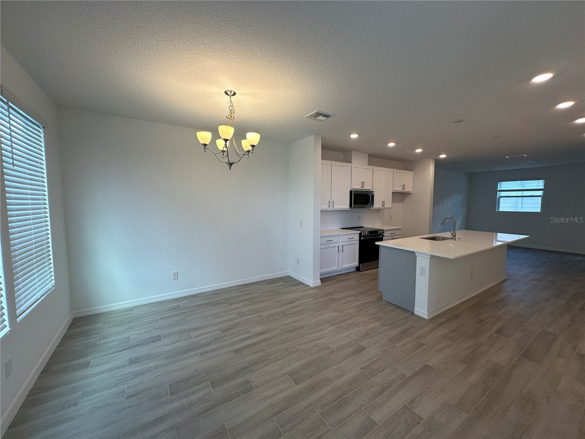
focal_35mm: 14
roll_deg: -0.2
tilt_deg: -3.0
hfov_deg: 102.1
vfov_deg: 85.7
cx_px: 292
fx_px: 237
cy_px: 220
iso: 80
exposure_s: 1/120
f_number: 2.2
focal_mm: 2.22
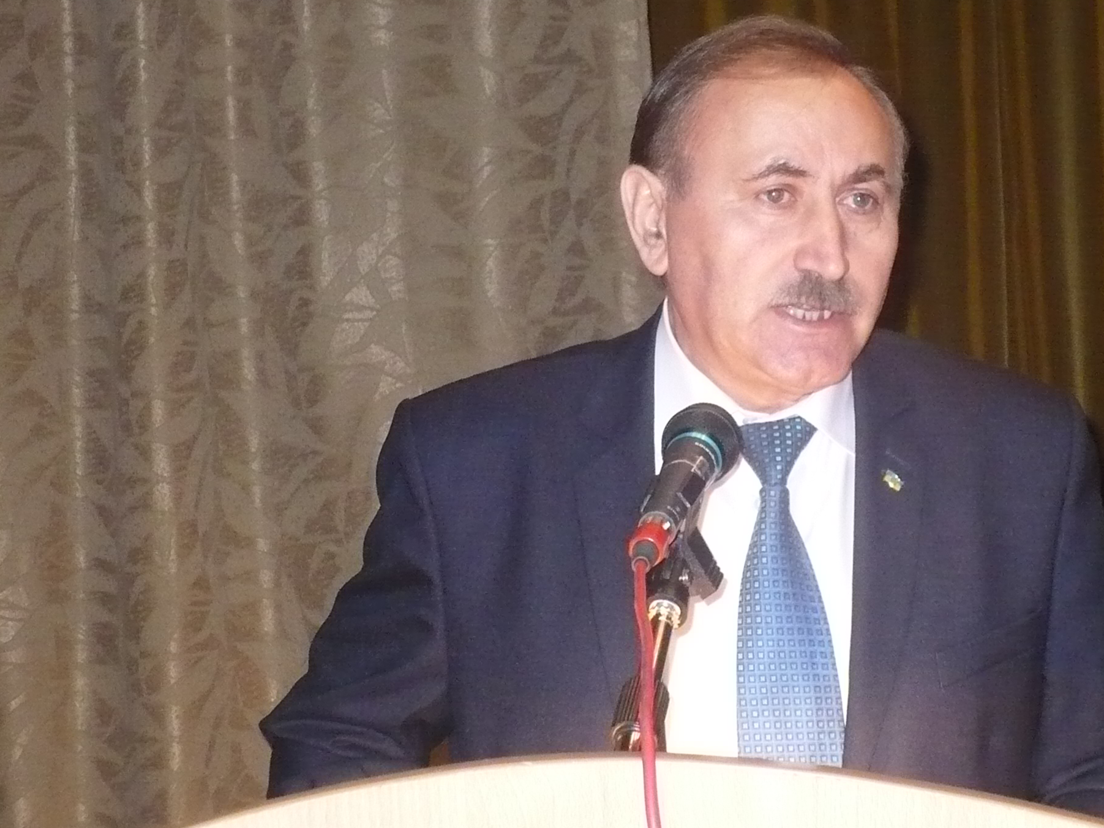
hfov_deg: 27.3
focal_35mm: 71
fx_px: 2264
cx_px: 723
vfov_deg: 20.7
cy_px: 369
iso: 500
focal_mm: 7
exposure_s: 1/30
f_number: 2.9
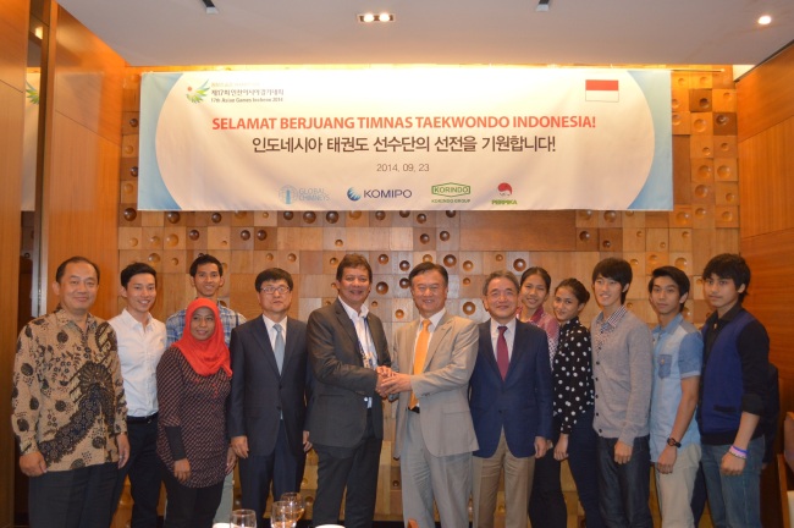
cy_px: 264
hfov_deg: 53.2
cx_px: 397
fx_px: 793
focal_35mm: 36
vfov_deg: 36.8
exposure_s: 1/30
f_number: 4
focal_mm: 24
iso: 800
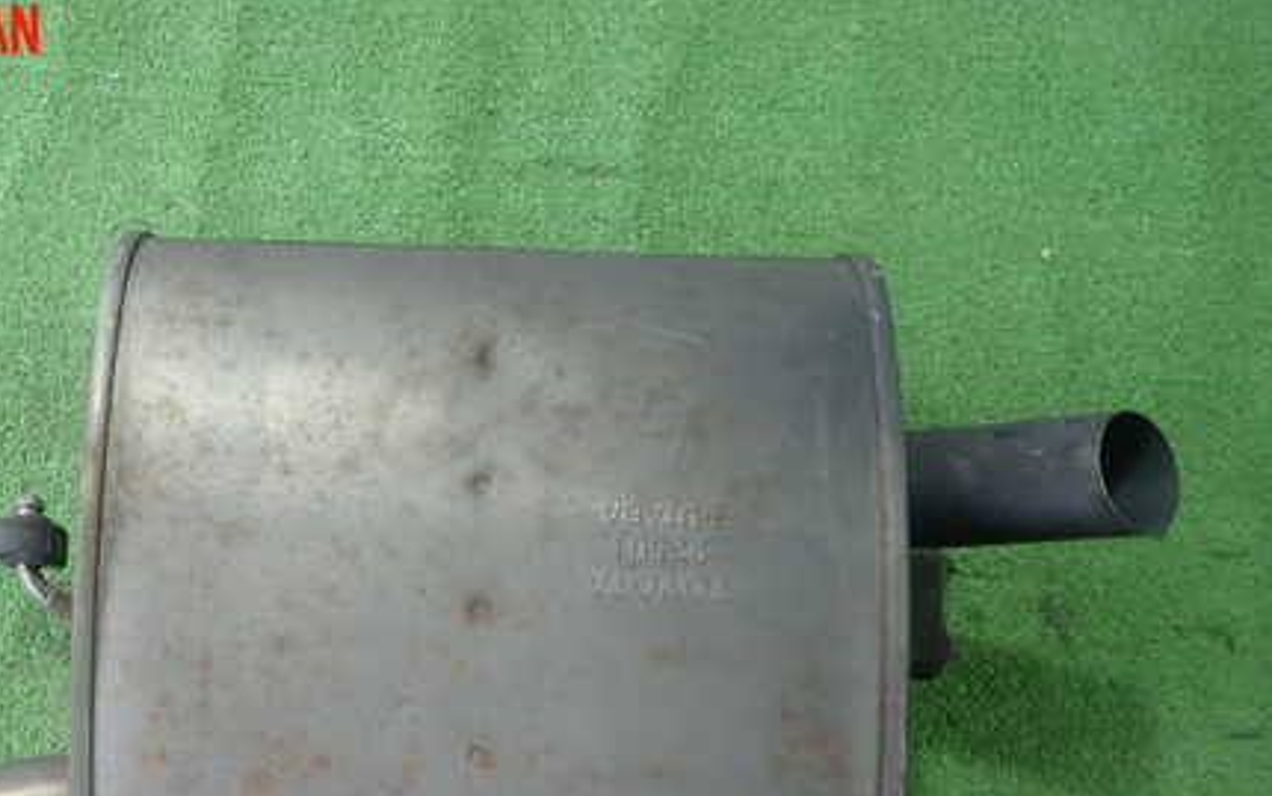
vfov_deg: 33.2
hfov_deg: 51.4
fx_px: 1283
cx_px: 390
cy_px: 663
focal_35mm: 37
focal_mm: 4.5
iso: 200
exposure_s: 1/60
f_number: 2
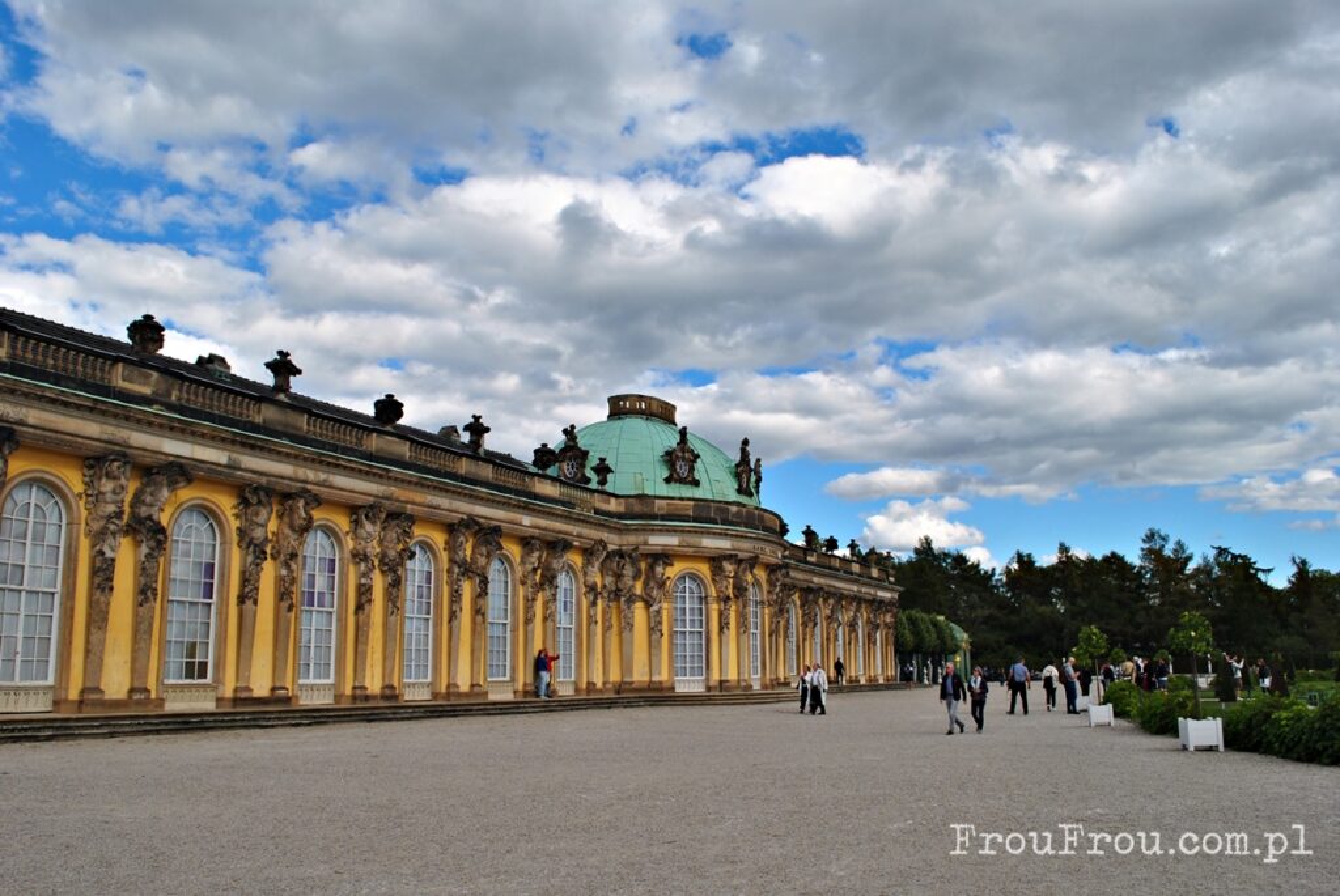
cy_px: 448
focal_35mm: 30
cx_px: 670
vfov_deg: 43.7
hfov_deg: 61.9
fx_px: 1118
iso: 125
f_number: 10
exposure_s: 1/250
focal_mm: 20
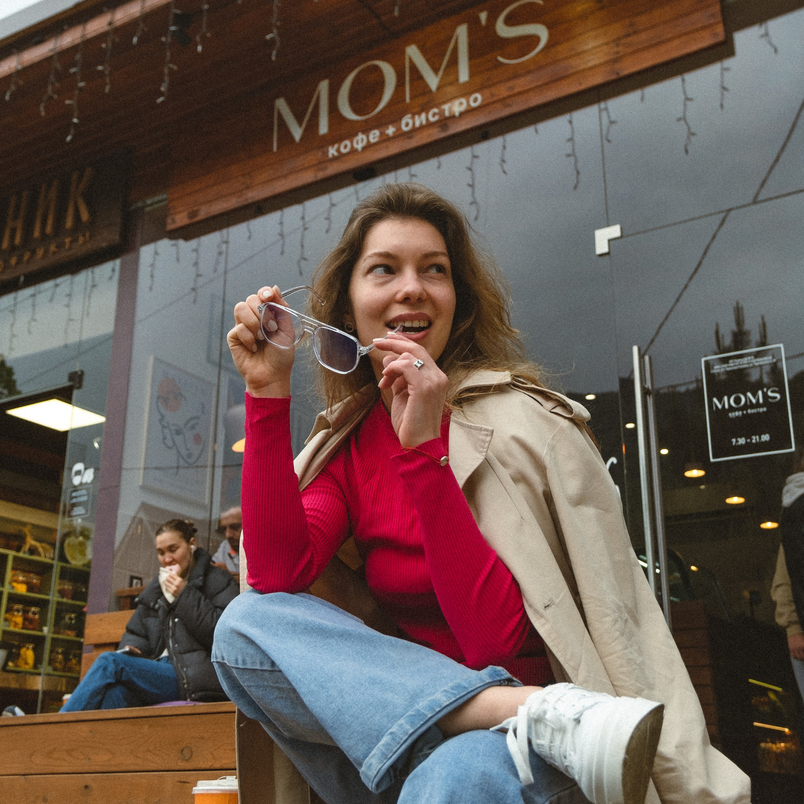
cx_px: 404
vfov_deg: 39.1
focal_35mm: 43
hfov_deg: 39.2
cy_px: 371
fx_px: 1130
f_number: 4.2
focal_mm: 22.1
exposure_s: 1/125
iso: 200
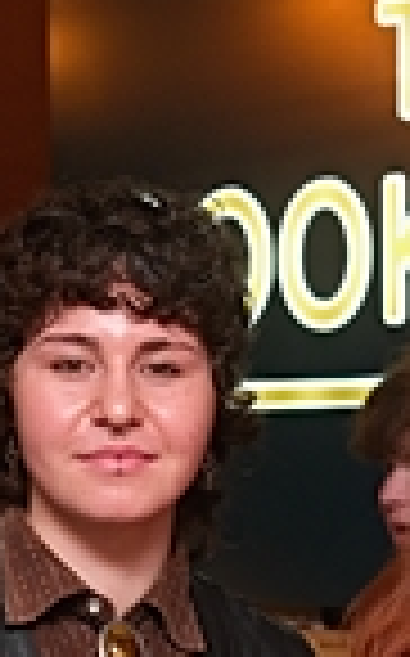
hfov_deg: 5.9
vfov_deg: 9.4
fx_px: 3977
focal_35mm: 222
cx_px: 324
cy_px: 644
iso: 800
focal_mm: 35
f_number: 3.6
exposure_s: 1/125
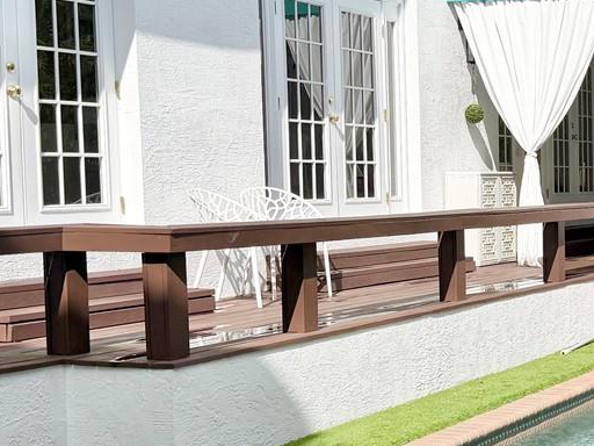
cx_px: 581
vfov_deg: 19.6
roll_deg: +0.8
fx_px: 1287
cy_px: 268
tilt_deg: -2.7
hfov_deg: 24.9
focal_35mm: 75
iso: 80
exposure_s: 1/6711
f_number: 1.78
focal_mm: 6.76
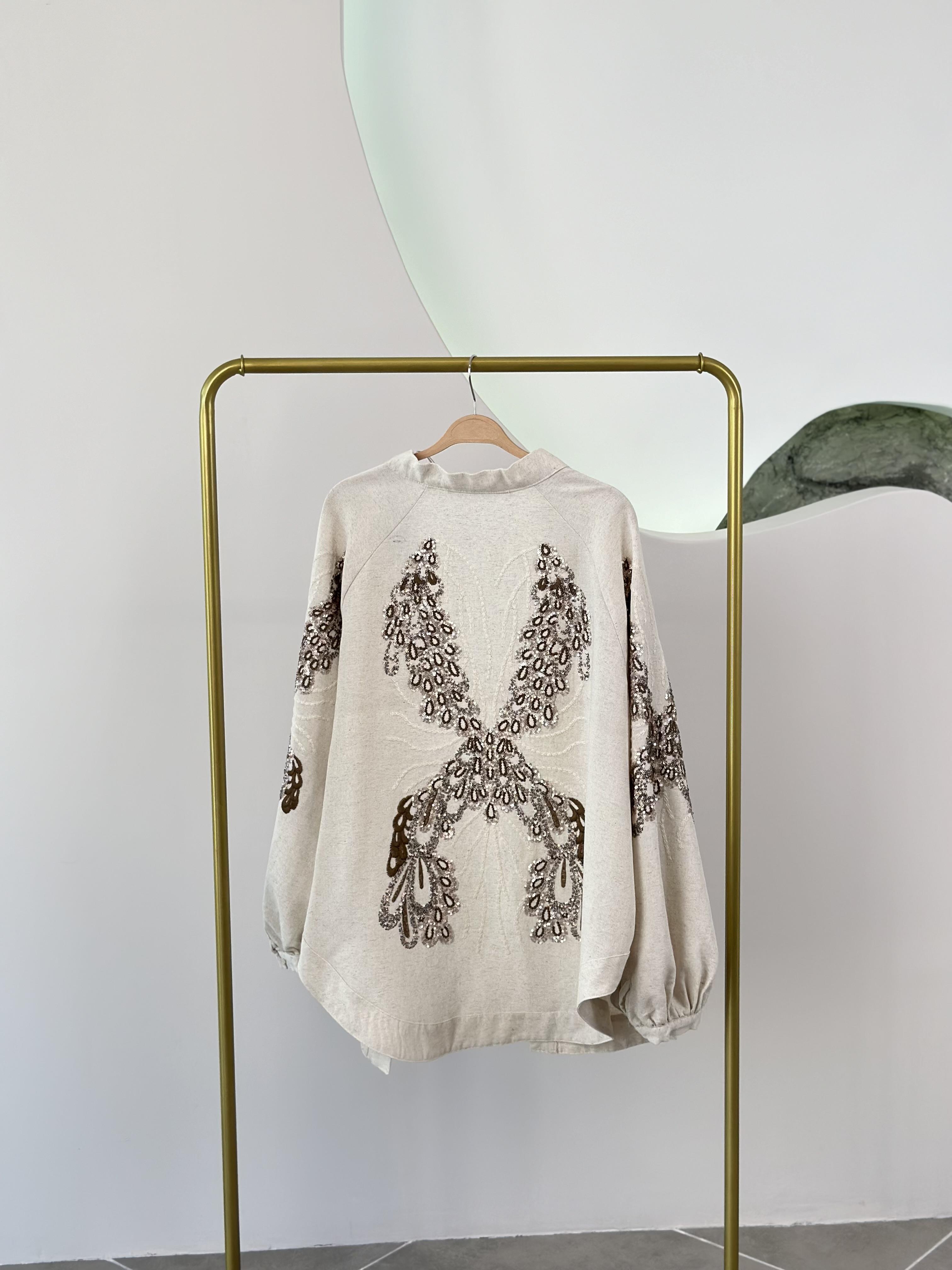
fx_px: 1760
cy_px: 635
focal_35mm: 48
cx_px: 476
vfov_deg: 39.7
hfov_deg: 30.3
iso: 80
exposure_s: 1/384
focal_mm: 6.86
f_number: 1.78
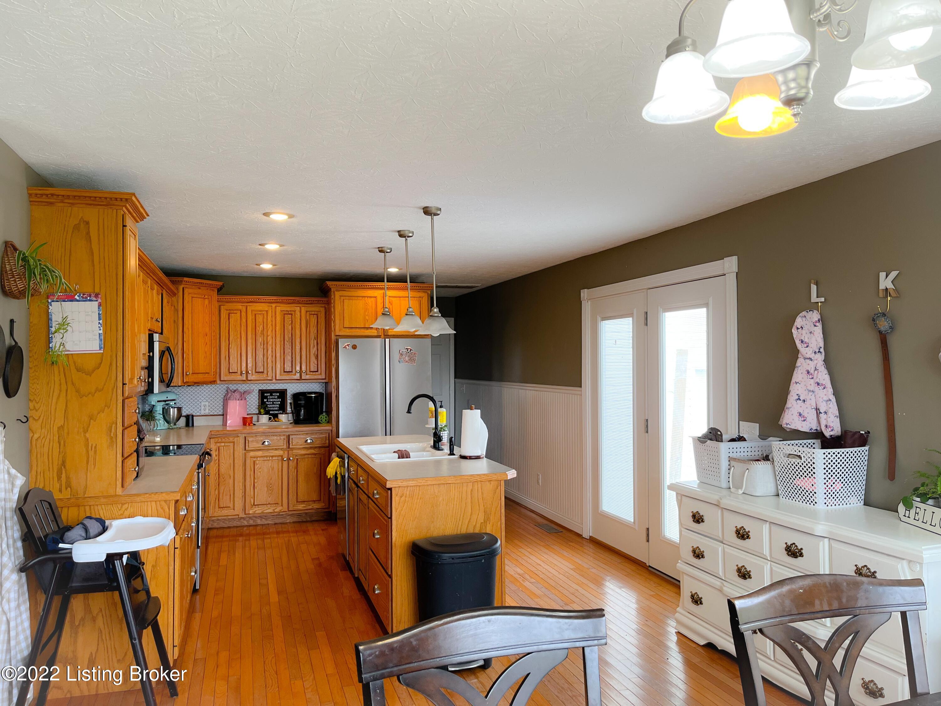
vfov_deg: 53.1
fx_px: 707
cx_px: 470
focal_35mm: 26
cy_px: 353
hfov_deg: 67.3
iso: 100
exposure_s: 1/120
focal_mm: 5.1
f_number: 1.6
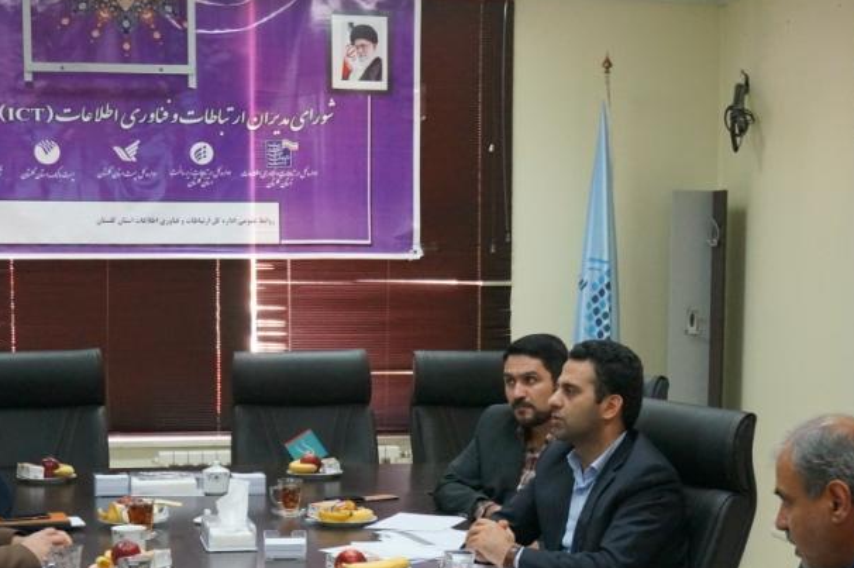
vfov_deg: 17.7
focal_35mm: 76
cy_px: 468
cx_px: 469
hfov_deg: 26.7
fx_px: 1801
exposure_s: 1/100
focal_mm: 30
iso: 3200
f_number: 5
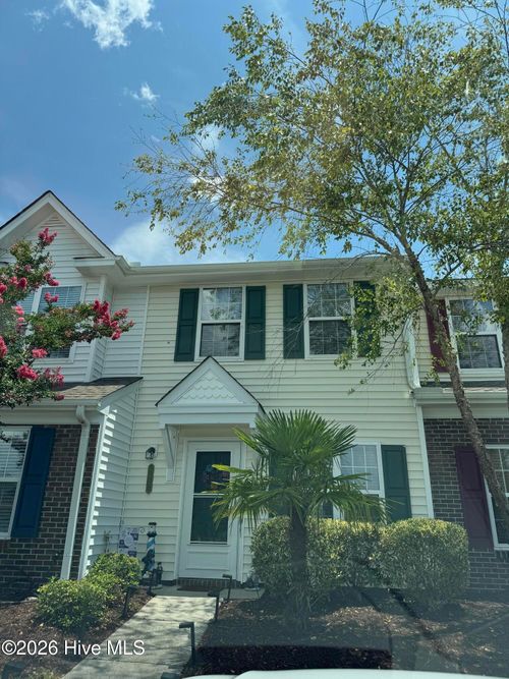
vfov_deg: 71.6
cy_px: 340
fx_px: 471
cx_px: 254
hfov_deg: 56.8
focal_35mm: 24
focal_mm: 6.76
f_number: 1.78
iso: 80
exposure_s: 1/4049
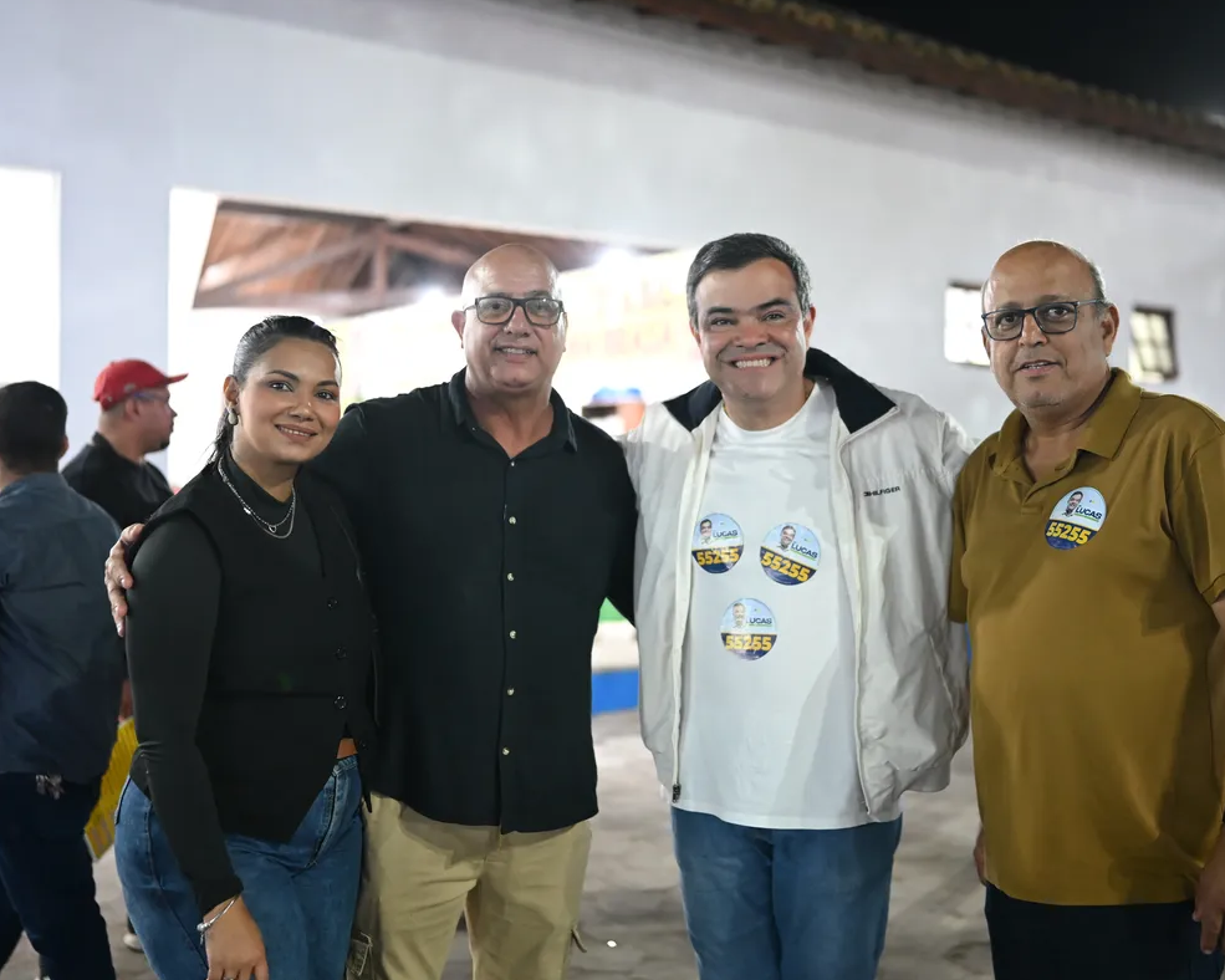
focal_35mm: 40
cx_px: 662
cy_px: 486
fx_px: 1450
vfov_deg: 37.3
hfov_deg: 45.8
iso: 3200
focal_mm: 35
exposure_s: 1/125
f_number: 1.4
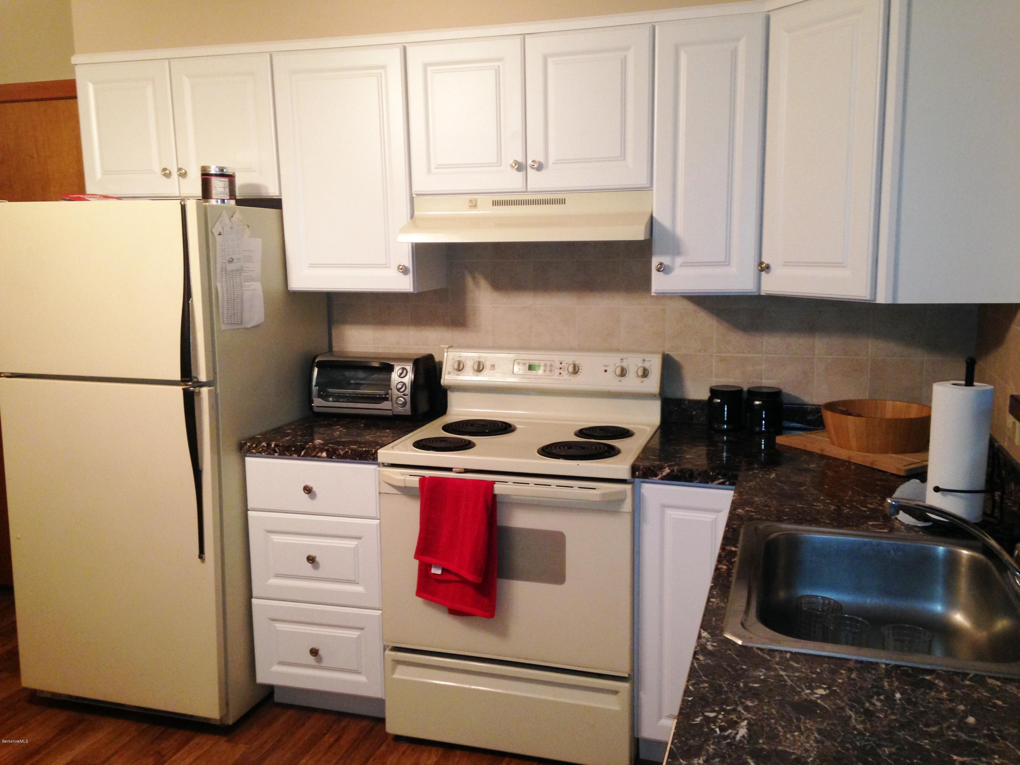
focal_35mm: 33
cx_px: 510
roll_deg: +0.6
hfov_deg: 55.4
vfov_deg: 42.9
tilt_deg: -10.1
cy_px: 382
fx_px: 972
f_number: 2.4
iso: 125
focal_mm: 4.12
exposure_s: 1/20
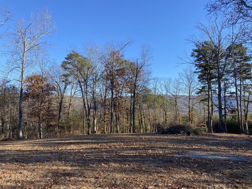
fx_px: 189
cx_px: 126
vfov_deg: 53.1
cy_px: 94
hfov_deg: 67.3
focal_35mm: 26
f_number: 1.8
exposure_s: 1/998
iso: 32
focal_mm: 4.25
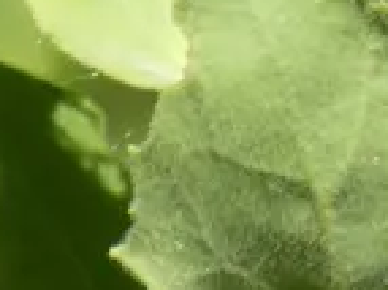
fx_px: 17549
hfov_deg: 1.3
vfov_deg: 0.9
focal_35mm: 1567
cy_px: -117
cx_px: -76
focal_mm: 62.7
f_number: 5.6
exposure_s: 1/200
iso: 80
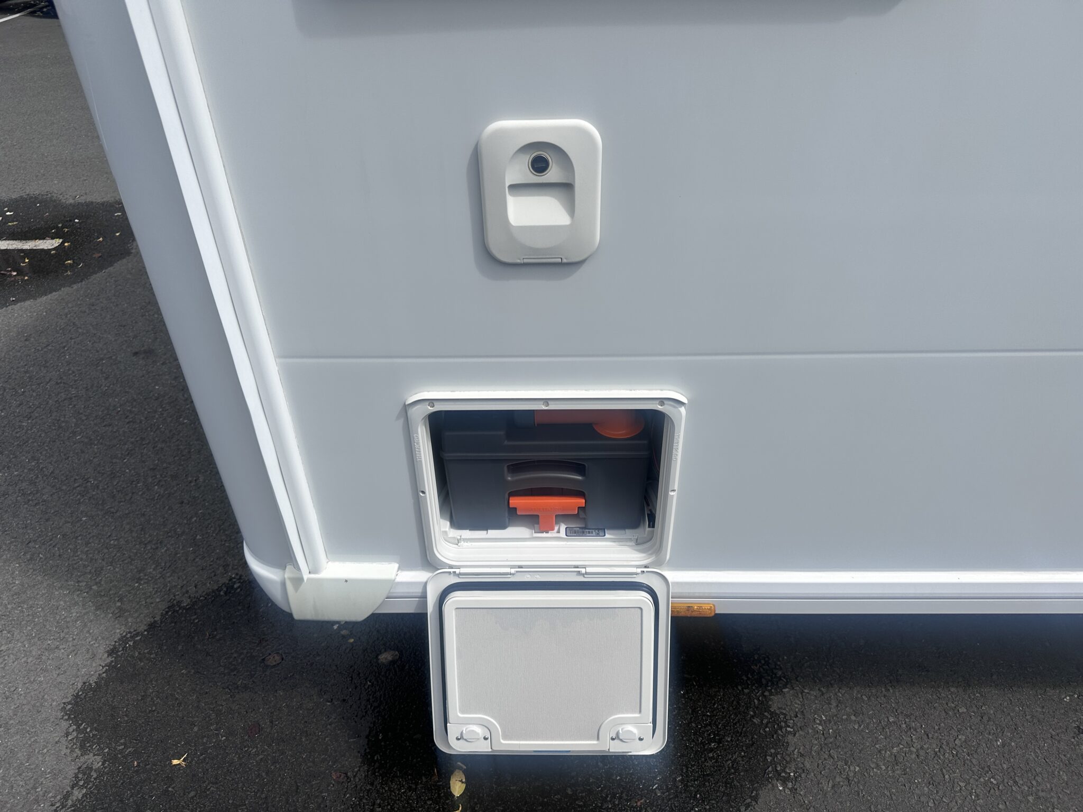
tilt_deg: -32.9
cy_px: 406
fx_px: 751
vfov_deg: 56.8
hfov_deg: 71.6
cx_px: 542
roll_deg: +2.7
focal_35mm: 24
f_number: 1.78
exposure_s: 1/7576
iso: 80
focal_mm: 6.86
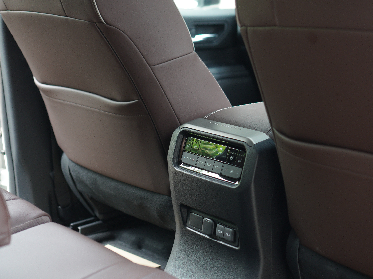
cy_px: 141
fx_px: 614
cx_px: 201
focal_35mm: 57
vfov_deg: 25.7
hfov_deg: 33.8
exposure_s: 1/100
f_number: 2.5
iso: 800
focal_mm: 35
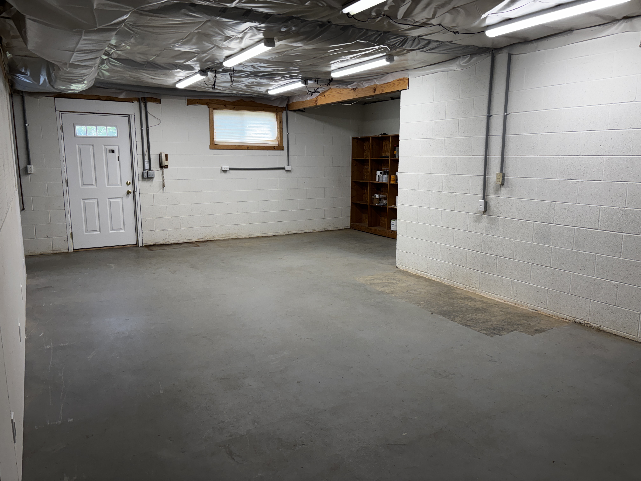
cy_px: 240
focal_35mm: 26
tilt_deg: -9.4
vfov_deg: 53.1
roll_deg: +0.1
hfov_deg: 67.3
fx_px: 481
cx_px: 320
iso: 64
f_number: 1.6
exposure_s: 1/120
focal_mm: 5.96
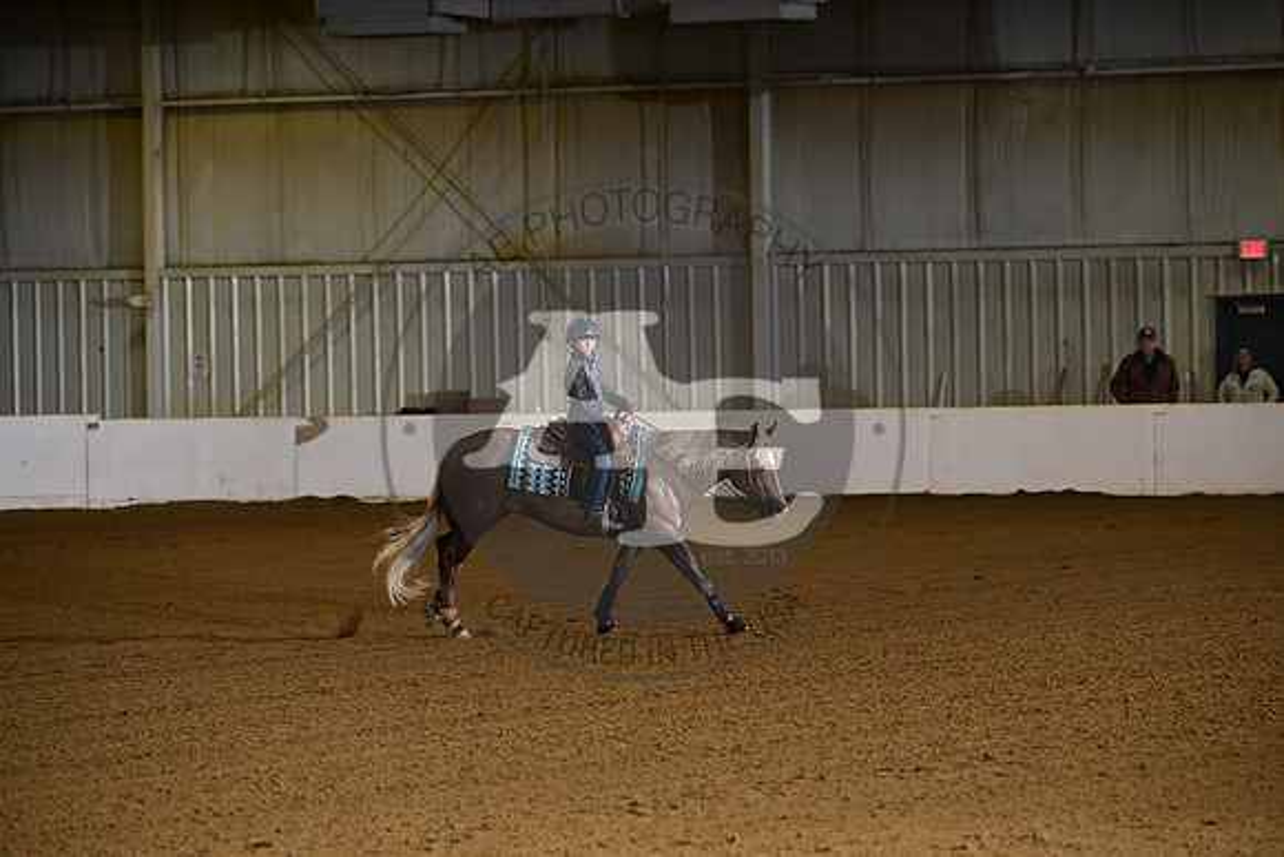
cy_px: 428
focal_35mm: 200
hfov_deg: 10.3
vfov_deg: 6.9
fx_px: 7135
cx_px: 642
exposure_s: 1/200
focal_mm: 200
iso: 2500
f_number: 4.5
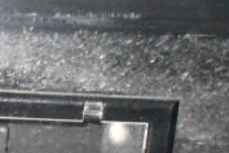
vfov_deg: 8.5
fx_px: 1022
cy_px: 167
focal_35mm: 161
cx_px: -114
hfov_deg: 12.2
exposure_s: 1/50
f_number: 4.2
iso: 18000
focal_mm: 31
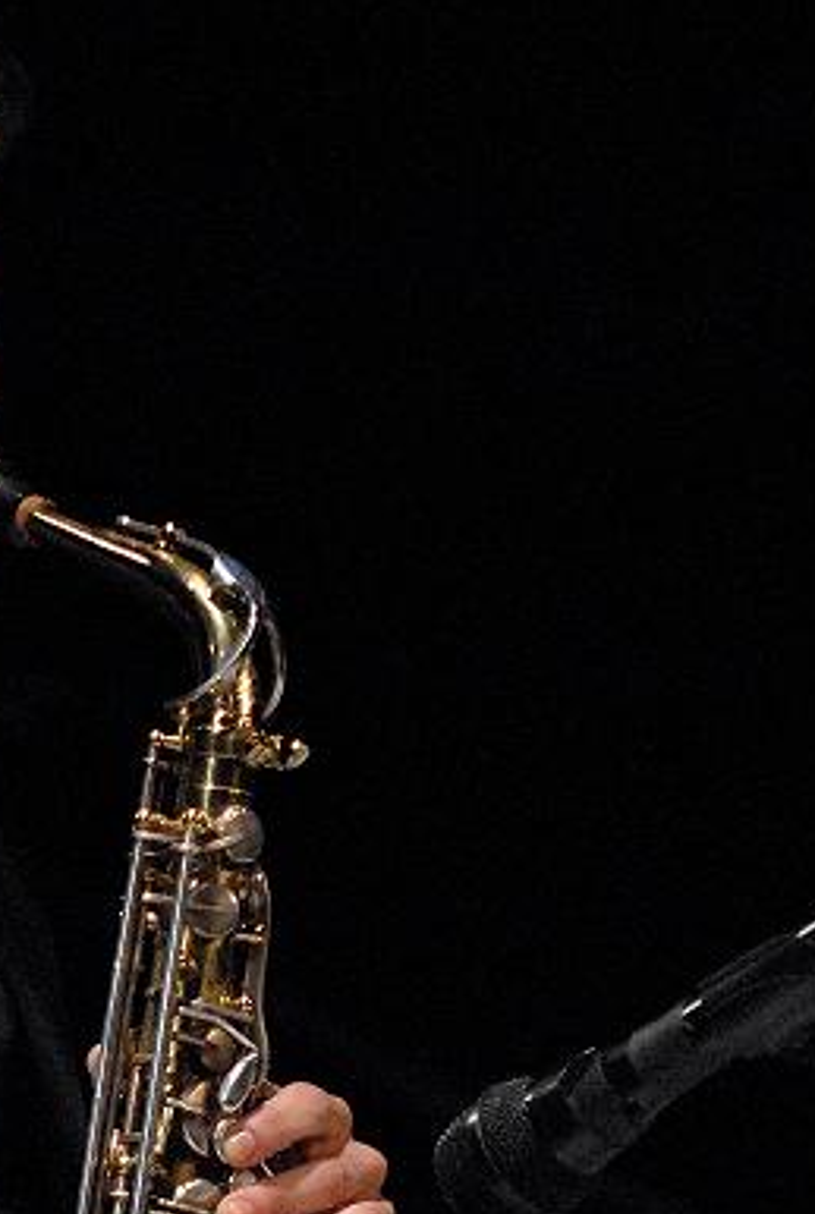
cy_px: 1060
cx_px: -135
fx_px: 15246
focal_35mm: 451
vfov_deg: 4.6
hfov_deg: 3.1
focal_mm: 120
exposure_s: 1/320
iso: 1250
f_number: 2.8
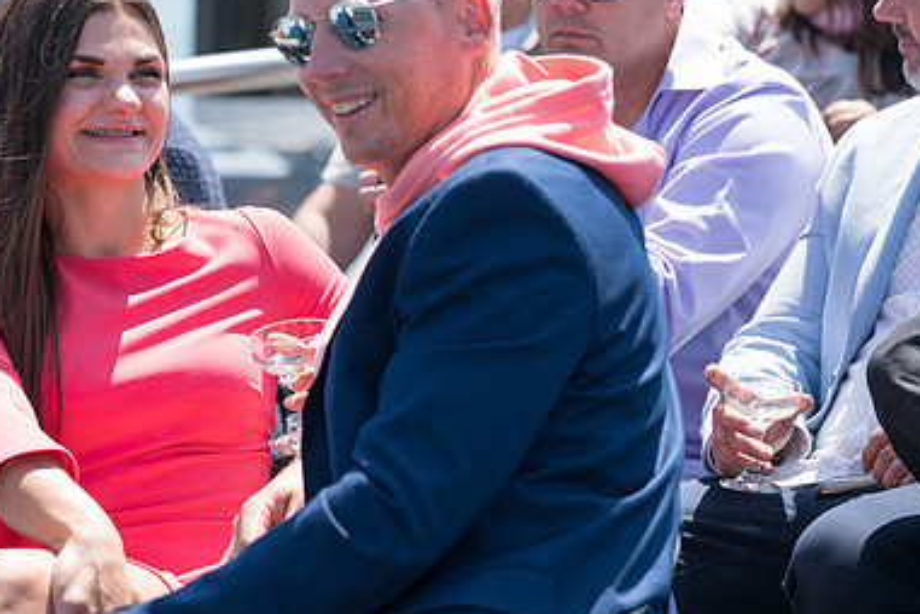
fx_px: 6414
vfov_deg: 5.5
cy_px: 259
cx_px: 283
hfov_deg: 8.2
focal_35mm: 251
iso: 640
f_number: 5.6
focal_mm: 165
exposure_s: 1/1600
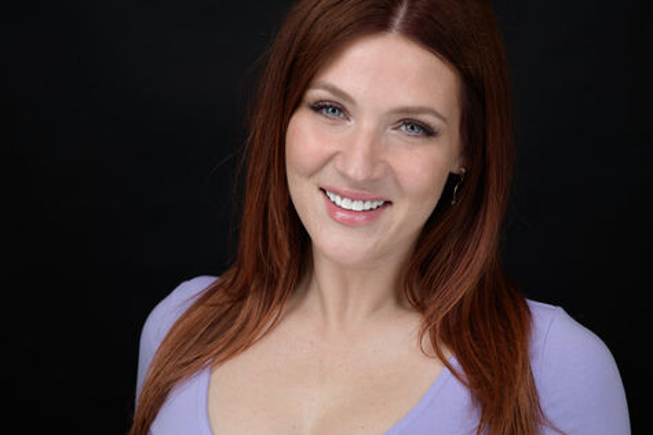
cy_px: 218
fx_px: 1542
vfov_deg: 16.1
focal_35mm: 85
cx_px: 326
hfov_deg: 23.9
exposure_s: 1/250
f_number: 8
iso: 100
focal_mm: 85
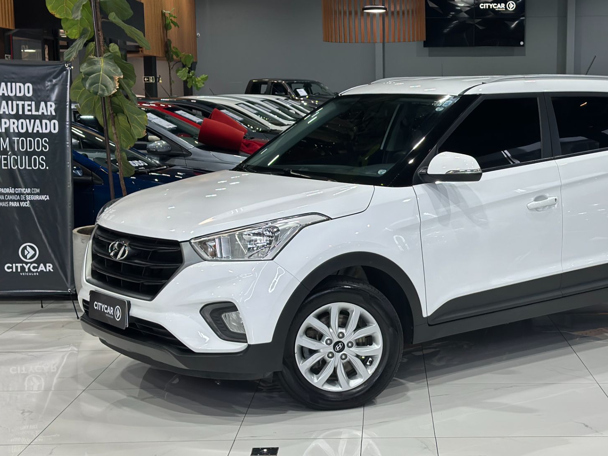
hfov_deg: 30.5
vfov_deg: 23.3
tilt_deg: -7.5
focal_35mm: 63
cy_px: 229
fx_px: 1106
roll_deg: +0.5
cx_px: 394
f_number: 1.78
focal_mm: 6.86
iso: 100
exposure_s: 1/120
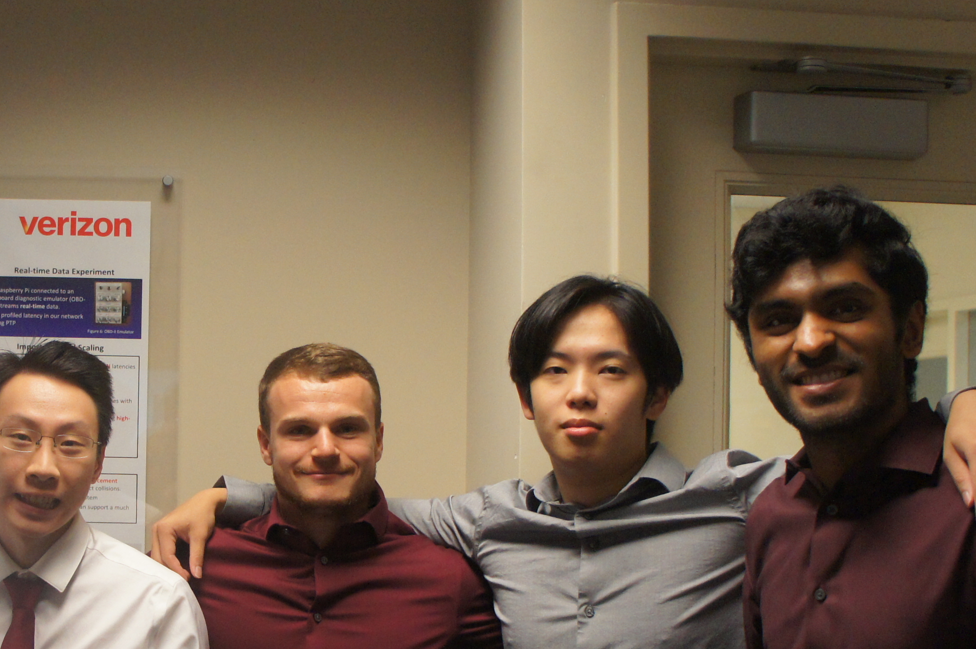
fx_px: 1490
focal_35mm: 55
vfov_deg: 24.4
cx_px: 245
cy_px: 453
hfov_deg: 35.5
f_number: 3.5
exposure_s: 1/200
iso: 1600
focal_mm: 18
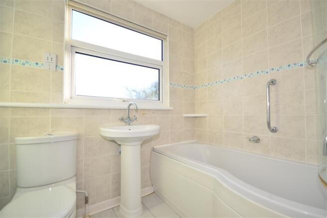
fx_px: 136
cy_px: 109
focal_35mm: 15
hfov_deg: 100.4
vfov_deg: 77.3
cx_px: 164
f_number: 5
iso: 200
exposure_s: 1/80
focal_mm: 10
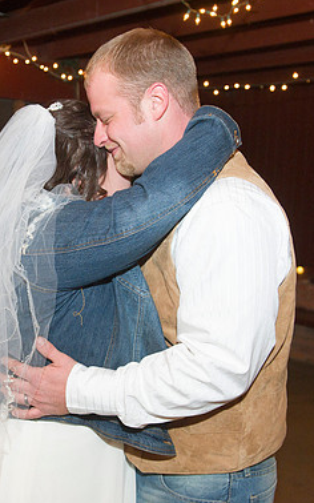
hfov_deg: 25.3
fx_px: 685
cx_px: 55
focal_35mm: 50
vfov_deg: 40.3
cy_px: 254
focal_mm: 32
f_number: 4.5
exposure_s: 1/80
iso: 1250
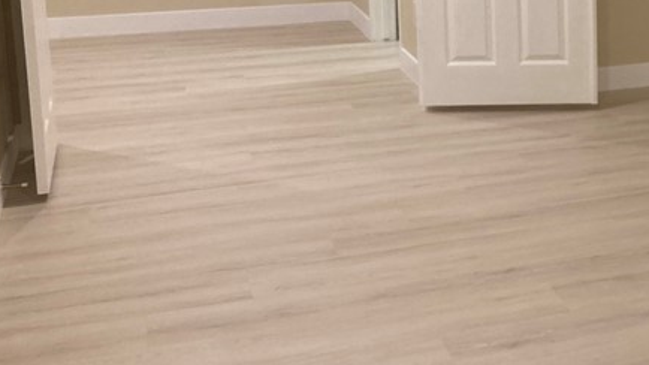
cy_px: 18
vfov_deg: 16.5
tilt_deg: -7.6
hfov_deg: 27.0
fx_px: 1239
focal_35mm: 72
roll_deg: -0.2
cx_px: 710
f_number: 1.8
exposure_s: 1/60
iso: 80
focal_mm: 3.99
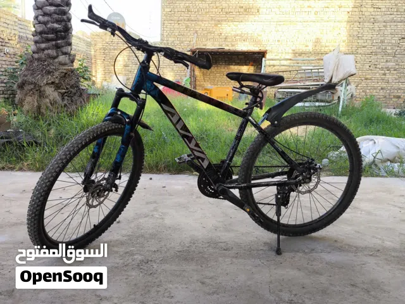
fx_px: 421
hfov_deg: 51.4
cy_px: 152
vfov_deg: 39.7
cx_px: 202
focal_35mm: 36
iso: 50
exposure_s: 1/107
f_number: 1.7
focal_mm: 4.71
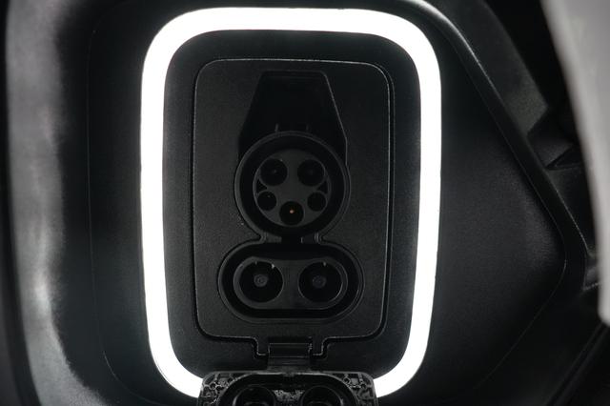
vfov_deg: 53.1
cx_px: 305
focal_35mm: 24
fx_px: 406
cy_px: 203
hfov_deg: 73.8
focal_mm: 24
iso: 8000
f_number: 4
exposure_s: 1/160
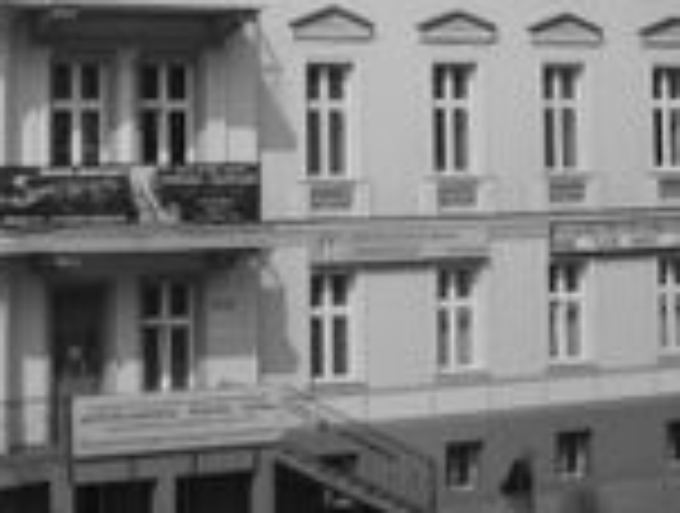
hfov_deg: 22.1
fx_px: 1713
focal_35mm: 87
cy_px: -22
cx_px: 133
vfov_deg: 16.6
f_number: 7.1
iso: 50
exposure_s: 1/250
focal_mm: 5.8
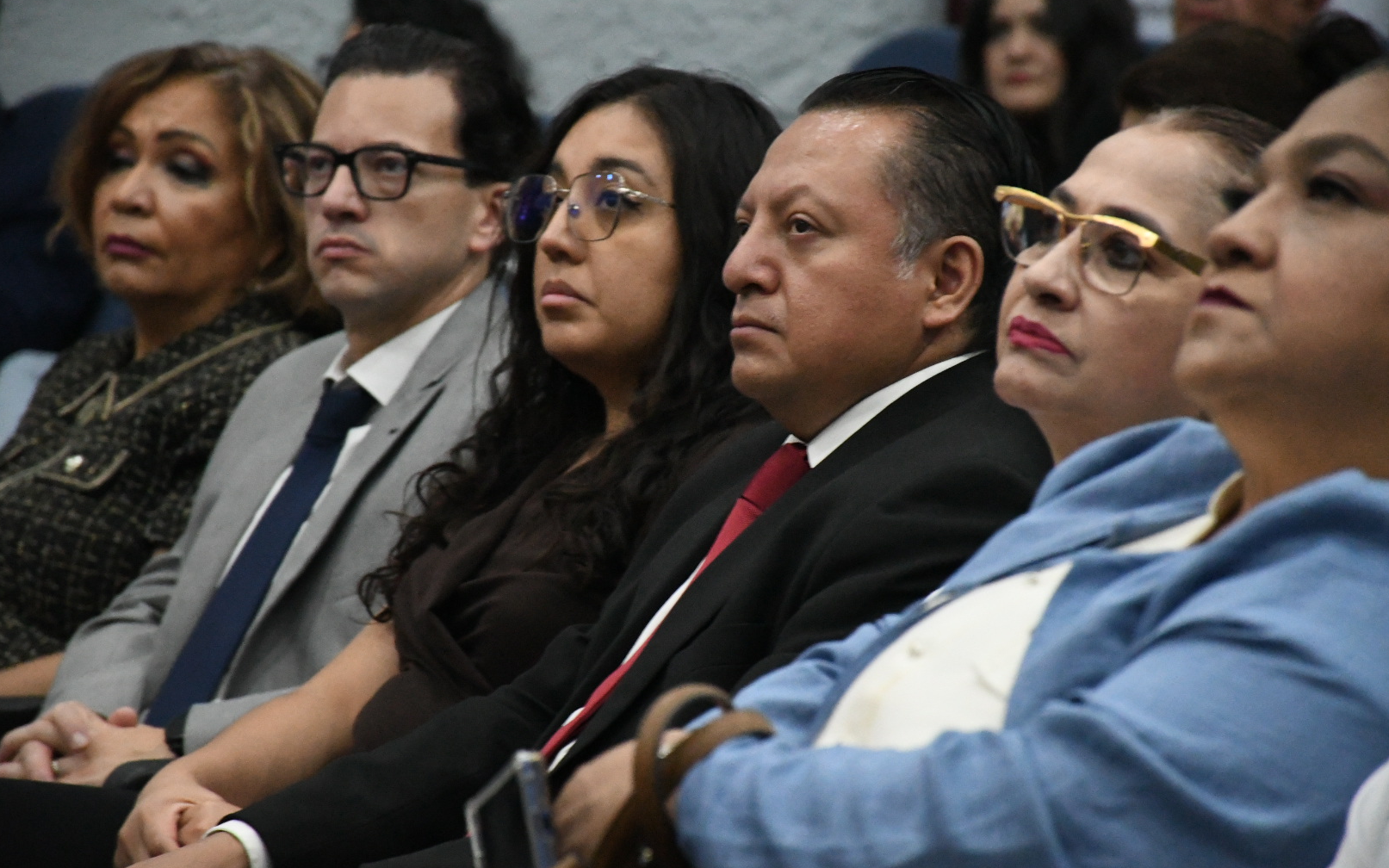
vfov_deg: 6.1
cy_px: 445
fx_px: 8138
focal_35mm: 215
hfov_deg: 9.8
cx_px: 693
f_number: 6.3
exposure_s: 1/80
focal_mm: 140
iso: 10000
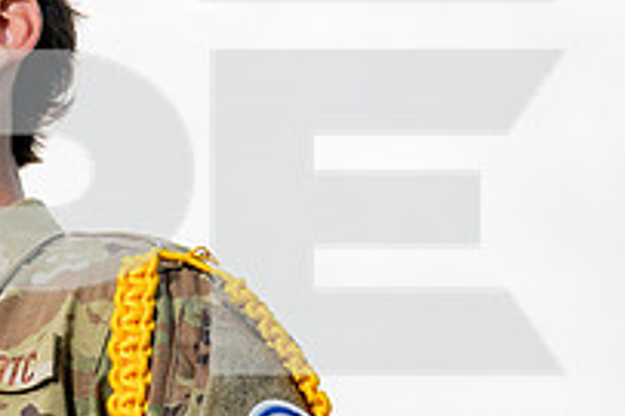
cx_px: -219
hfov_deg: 10.1
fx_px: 3469
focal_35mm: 200
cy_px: 214
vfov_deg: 6.9
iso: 320
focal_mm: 70
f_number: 10
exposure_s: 1/250
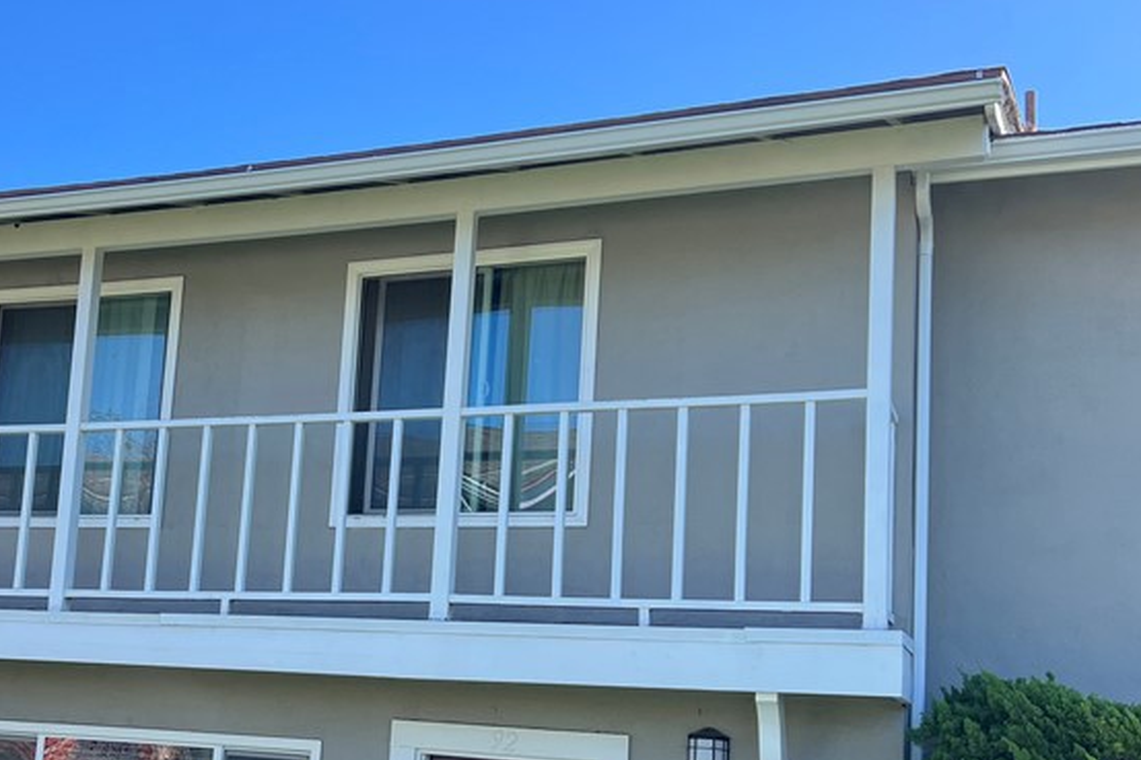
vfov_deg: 26.8
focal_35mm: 50
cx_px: 257
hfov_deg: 38.4
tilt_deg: +8.4
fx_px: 1584
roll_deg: -4.8
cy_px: 527
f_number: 1.5
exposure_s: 1/1597
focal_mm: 5.7
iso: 50
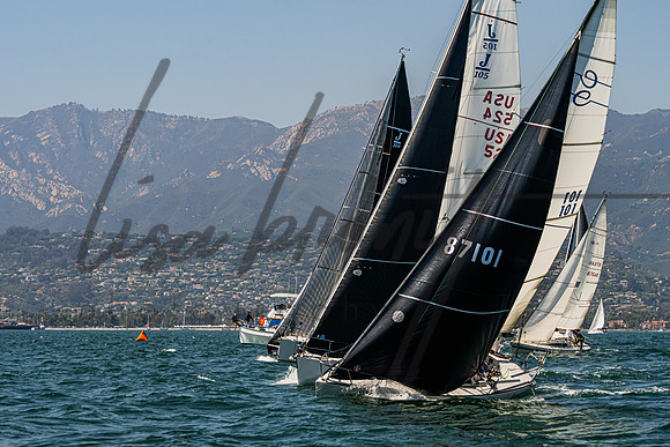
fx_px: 2149
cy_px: 228
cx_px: 333
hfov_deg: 17.7
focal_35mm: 115
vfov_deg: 11.9
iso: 500
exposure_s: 1/2000
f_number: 8
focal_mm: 84
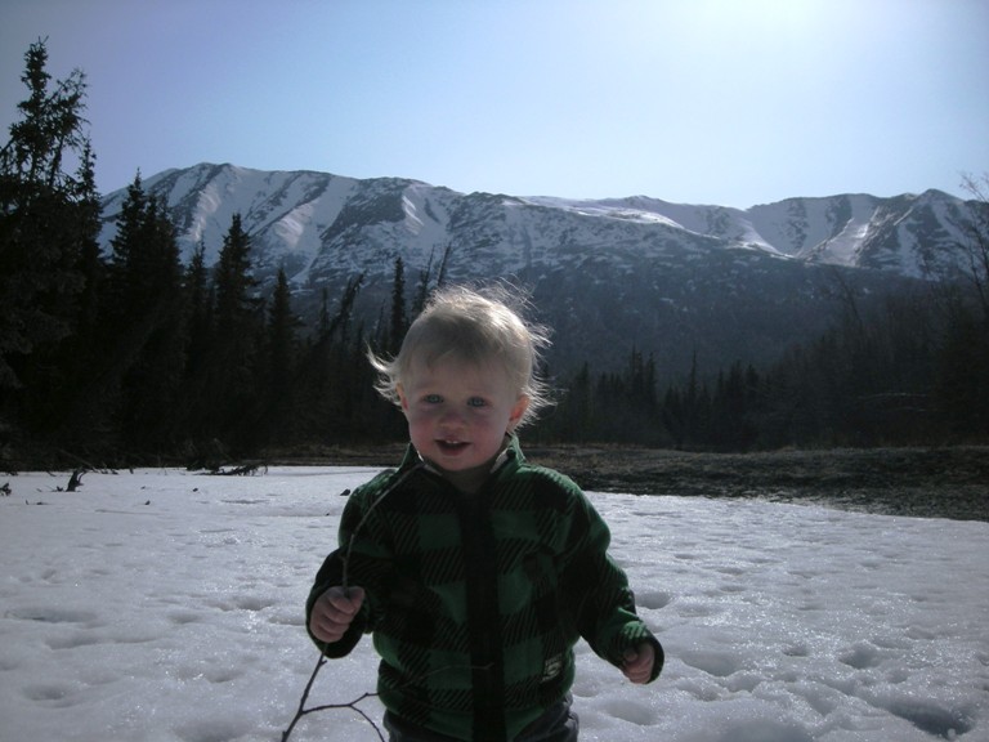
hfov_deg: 52.6
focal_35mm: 35
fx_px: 1000
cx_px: 494
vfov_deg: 40.7
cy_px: 371
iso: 50
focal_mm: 5.7
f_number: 5.7
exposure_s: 1/1374
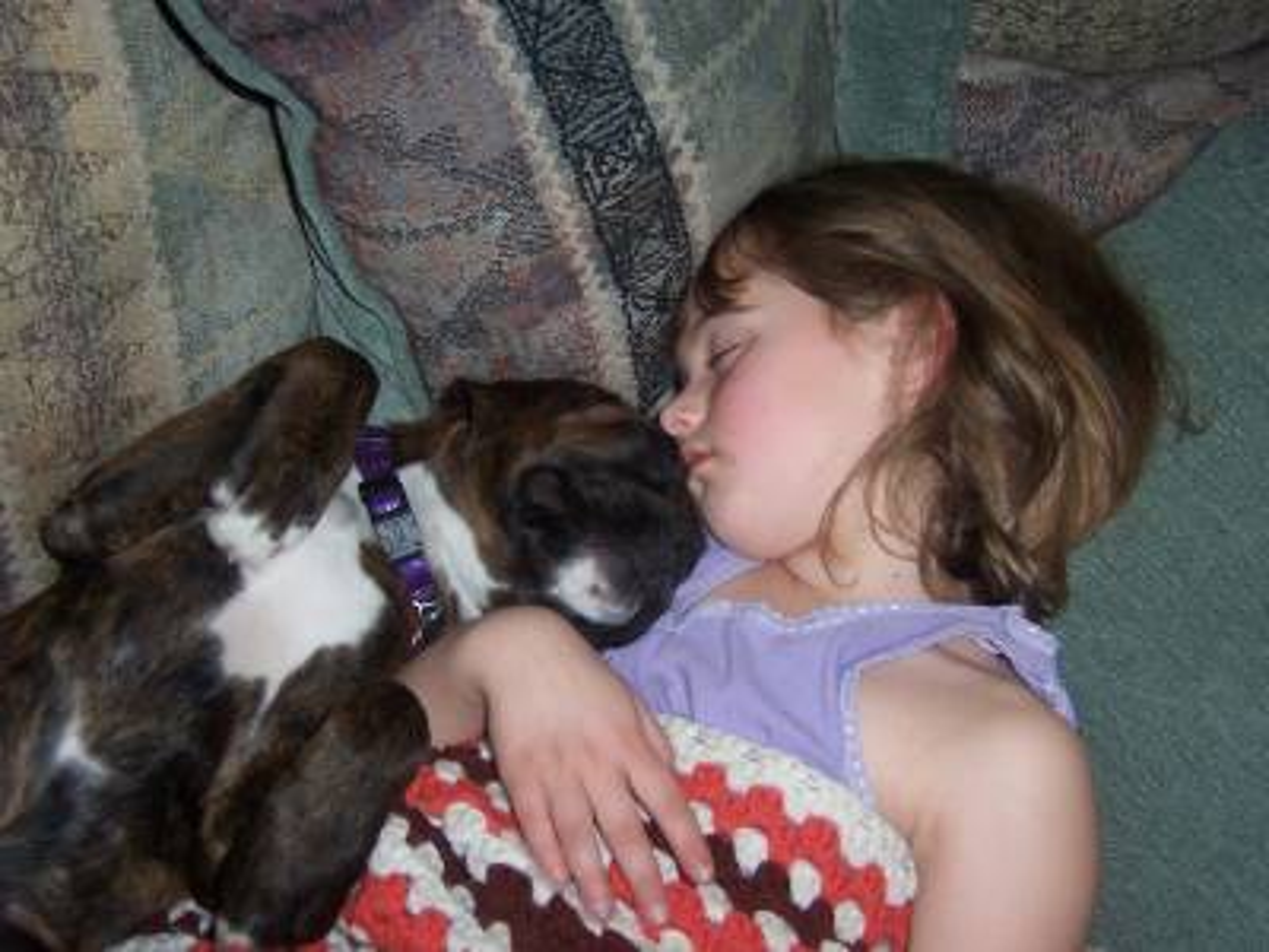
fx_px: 1906
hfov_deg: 36.8
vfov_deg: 28.0
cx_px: 634
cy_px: 476
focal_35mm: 52
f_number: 3.4
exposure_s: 1/60
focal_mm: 8
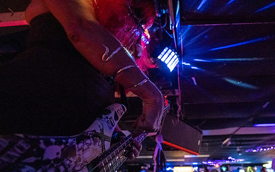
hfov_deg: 85.6
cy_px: 100
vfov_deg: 61.8
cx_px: 178
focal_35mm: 19
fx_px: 142
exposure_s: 1/250
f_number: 2.8
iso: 3200
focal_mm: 14
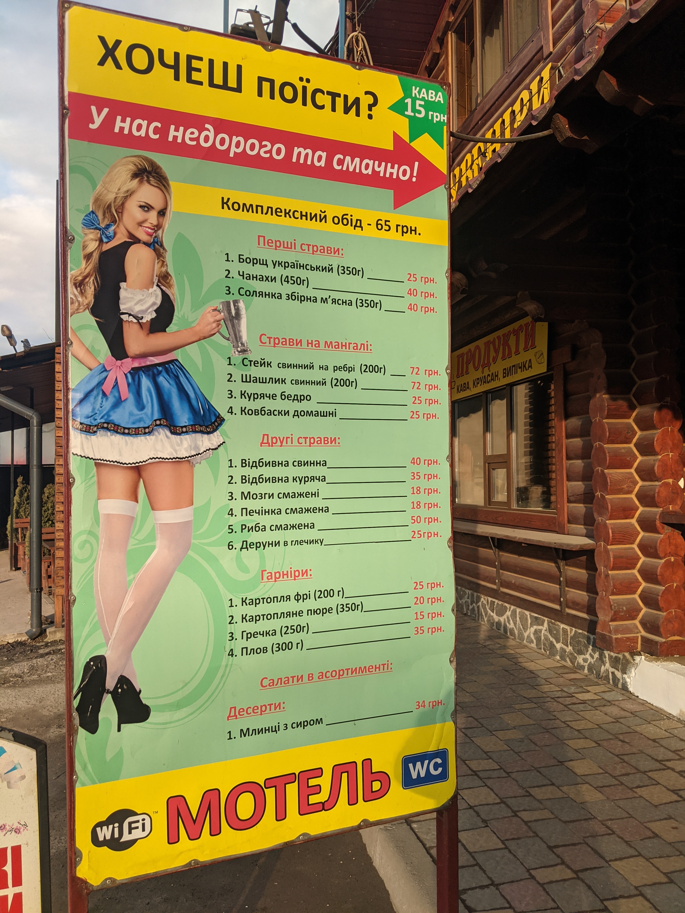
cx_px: 342
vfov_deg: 65.3
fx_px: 712
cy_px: 456
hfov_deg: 51.4
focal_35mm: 27
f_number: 1.8
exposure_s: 1/806
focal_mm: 4.44
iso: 47
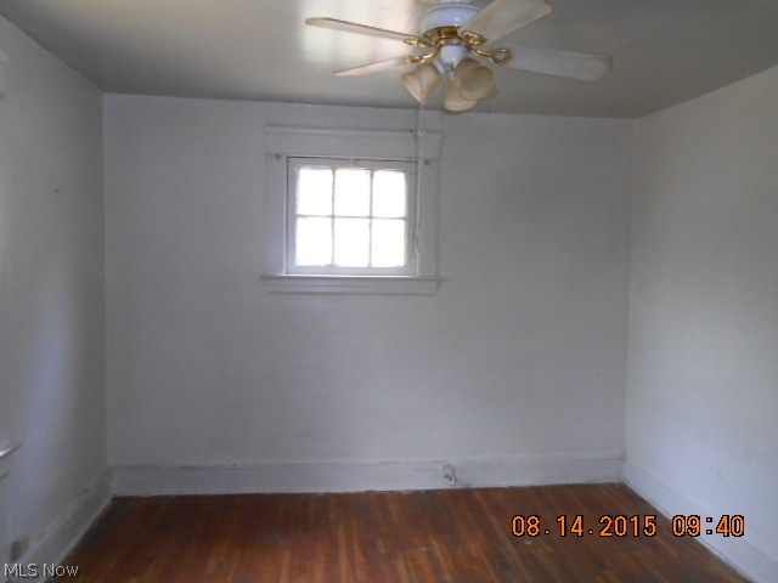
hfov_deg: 67.3
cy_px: 292
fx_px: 584
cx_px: 389
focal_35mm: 26
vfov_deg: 53.1
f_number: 3.5
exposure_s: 1/25
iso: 200
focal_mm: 4.6
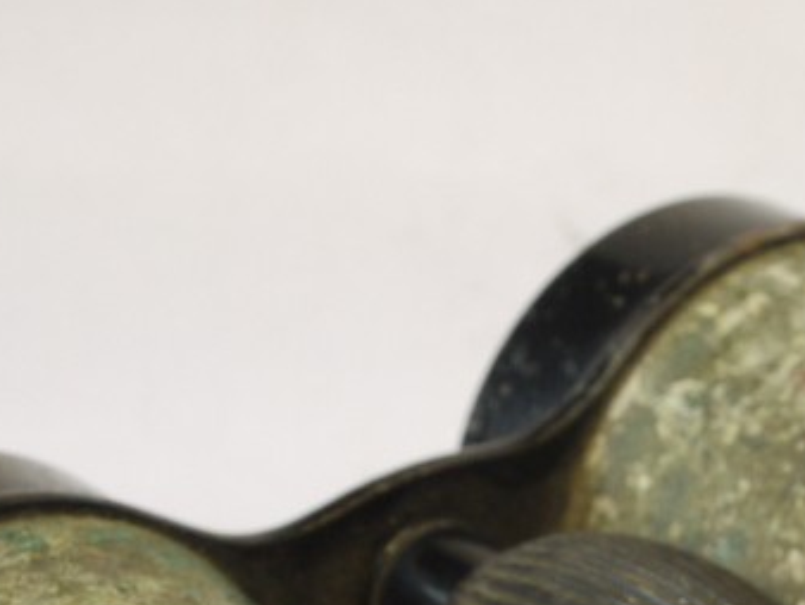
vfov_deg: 9.2
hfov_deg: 12.5
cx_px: 860
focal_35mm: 156
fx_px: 3630
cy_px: 946
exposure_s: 1/10
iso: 400
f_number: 9
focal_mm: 22
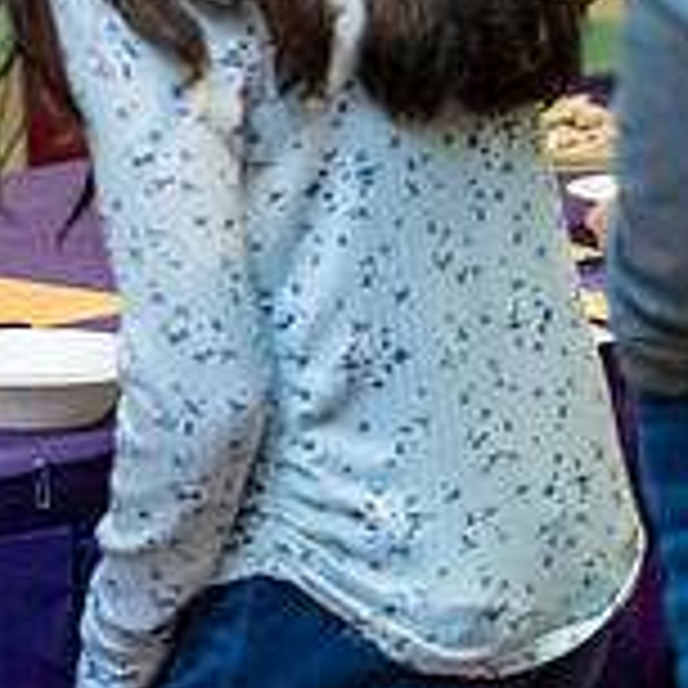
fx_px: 5059
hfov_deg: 7.6
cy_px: -169
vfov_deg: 7.7
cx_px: -319
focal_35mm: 225
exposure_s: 1/200
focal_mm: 70
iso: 2000
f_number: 3.2
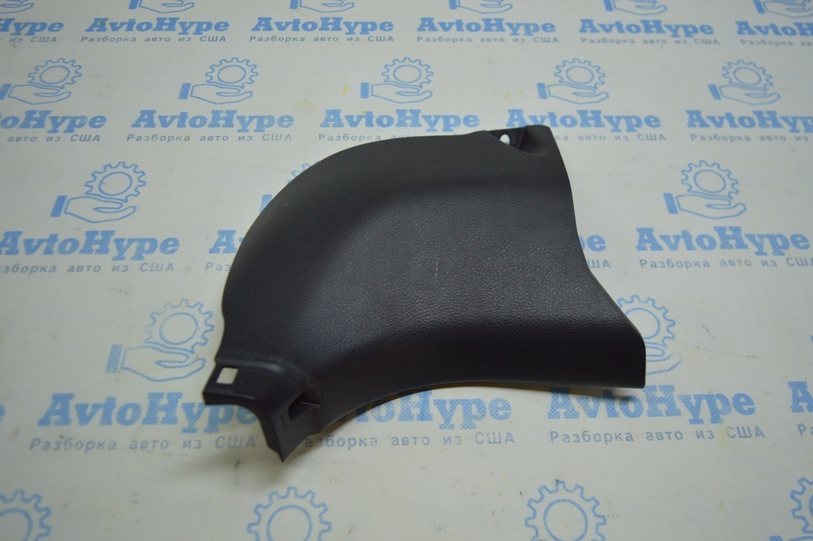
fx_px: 677
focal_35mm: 30
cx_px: 406
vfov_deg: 43.5
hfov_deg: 62.0
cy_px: 270
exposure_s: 1/125
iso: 400
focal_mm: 20
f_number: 3.8
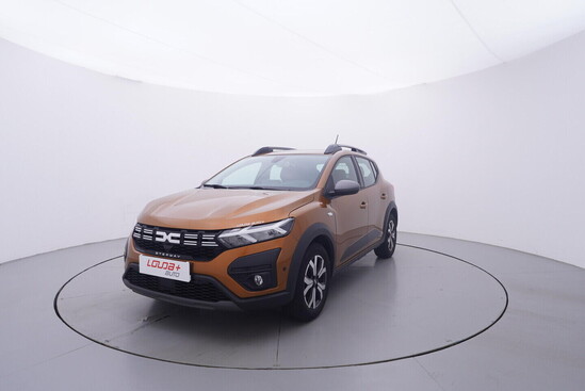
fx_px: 366
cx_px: 292
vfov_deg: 56.2
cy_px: 196
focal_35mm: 22
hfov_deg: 77.3
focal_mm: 15
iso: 200
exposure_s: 1/80
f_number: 5
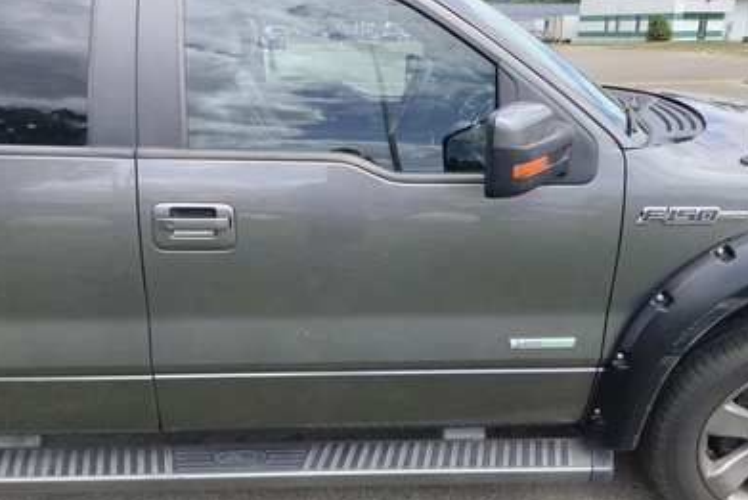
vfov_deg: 40.0
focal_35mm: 33
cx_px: 373
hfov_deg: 57.2
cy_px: 247
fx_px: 686
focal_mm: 3.3
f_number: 2.4
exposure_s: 1/392
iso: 25
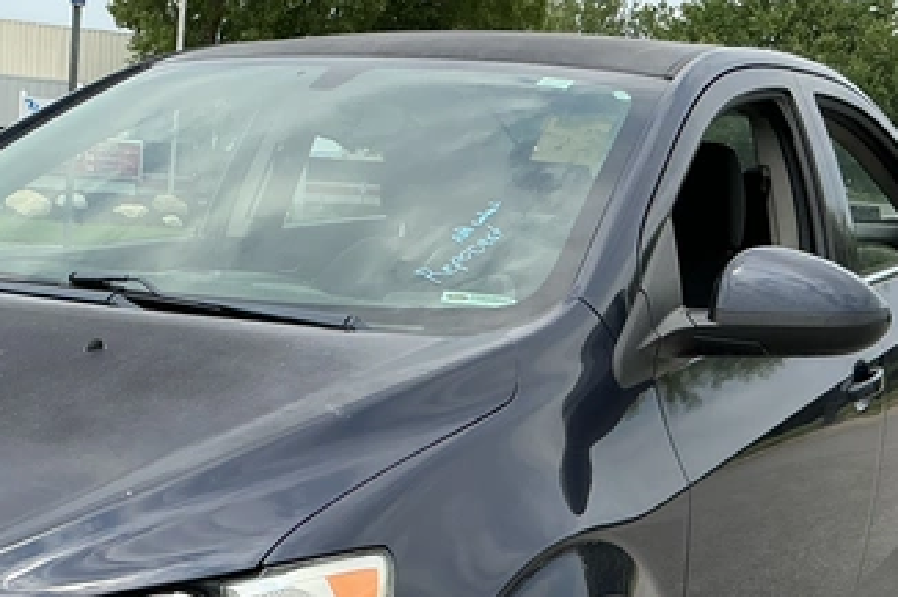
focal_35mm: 67
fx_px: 1670
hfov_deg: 29.6
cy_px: 530
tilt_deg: -11.5
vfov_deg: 19.9
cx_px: 229
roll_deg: -3.0
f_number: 1.8
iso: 25
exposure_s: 1/1144
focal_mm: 3
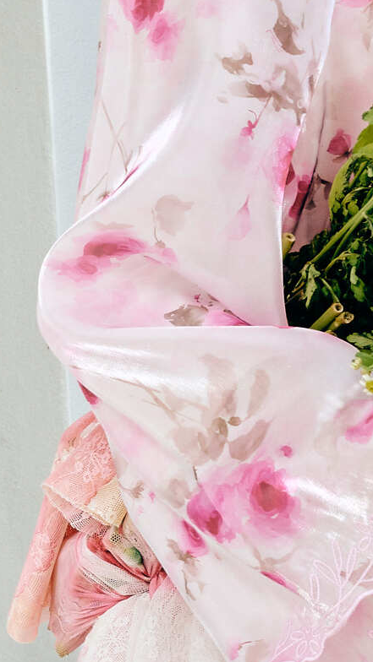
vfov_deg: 9.5
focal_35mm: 226
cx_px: 266
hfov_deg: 5.4
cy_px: 404
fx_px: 3974
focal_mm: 41
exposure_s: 1/125
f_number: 10
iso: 125
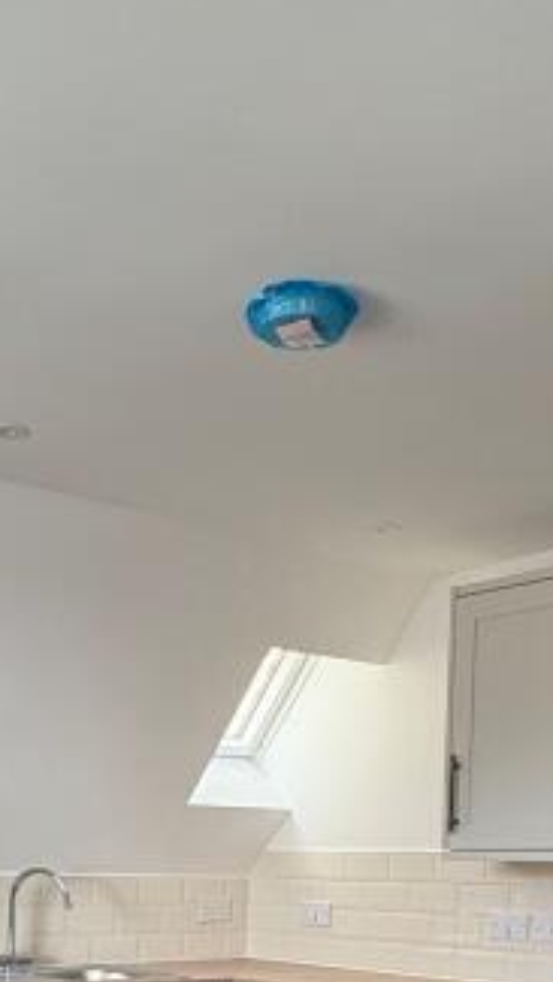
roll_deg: -1.0
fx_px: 1250
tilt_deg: -5.4
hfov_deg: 24.8
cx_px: 184
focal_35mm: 48
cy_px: 1000
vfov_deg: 37.8
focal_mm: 2.22
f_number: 2.2
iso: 64
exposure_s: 1/99
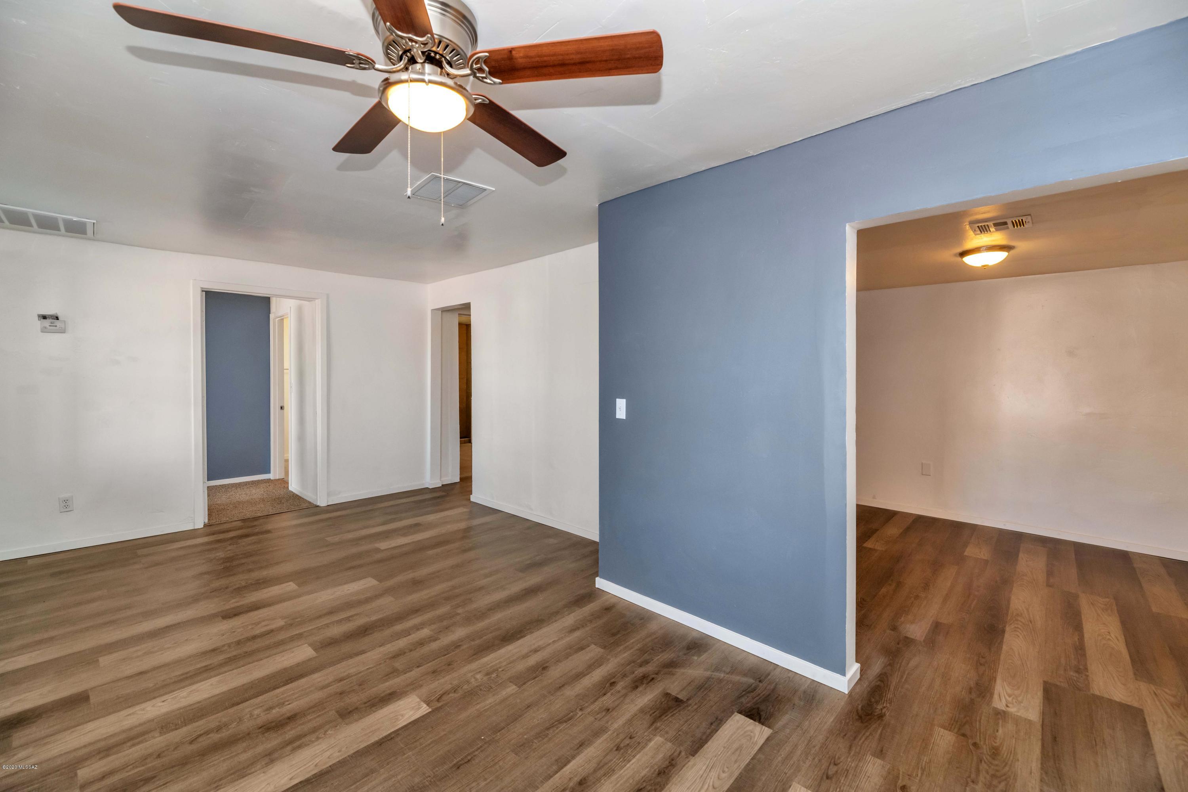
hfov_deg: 100.4
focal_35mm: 15
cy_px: 396
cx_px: 594
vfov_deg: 77.3
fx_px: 495
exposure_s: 1/80
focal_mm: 15
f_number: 5.6
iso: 800
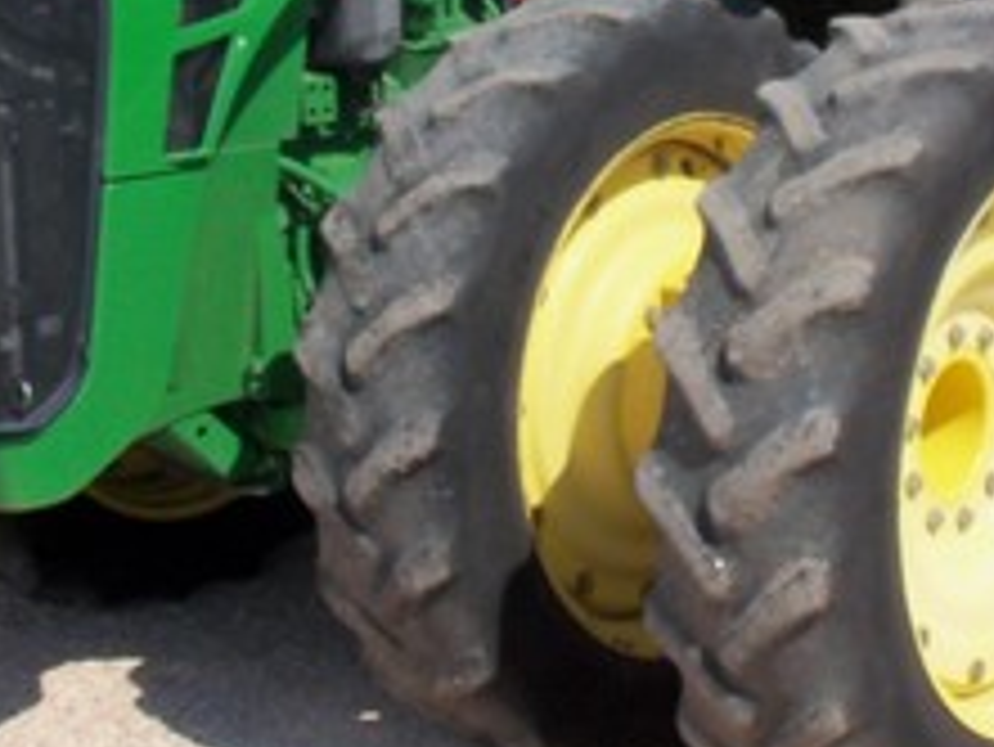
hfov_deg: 22.7
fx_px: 2471
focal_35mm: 86
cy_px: 0
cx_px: 598
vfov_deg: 16.8
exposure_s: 1/400
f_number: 5.5
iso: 80
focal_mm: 6.3
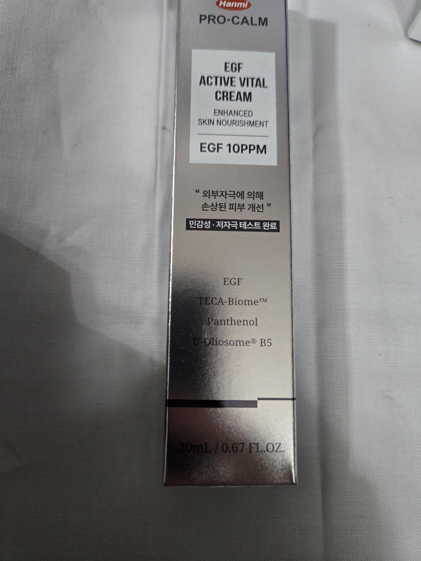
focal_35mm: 23
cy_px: 280
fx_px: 373
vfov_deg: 73.9
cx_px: 210
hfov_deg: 58.9
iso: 800
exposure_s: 1/60
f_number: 1.8
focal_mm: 5.4
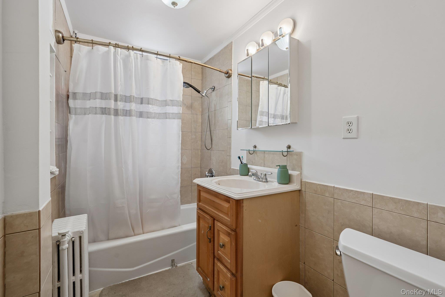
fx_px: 198
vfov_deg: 73.7
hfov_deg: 96.7
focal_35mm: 16
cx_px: 222
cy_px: 148
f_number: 8
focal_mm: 16
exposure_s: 1/30
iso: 400
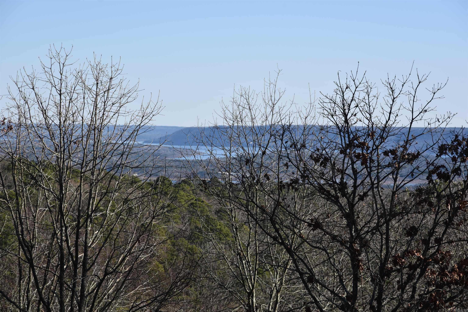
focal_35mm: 112
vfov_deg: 12.2
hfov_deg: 18.3
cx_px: 234
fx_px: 1456
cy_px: 156
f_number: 9
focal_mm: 112
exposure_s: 1/200
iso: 100
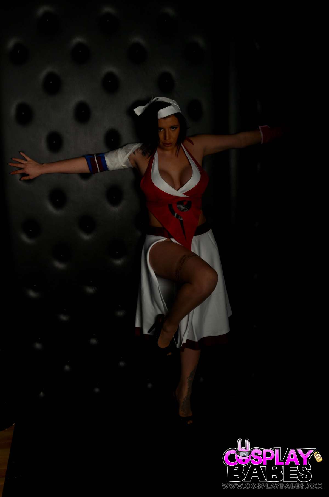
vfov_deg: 45.0
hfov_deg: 30.7
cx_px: 164
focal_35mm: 44
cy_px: 248
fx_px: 599
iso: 200
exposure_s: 1/200
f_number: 11
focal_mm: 29
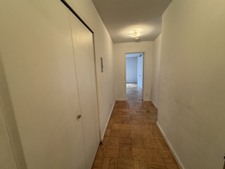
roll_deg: +2.8
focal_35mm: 14
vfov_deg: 85.7
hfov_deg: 102.1
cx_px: 112
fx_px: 91
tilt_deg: -10.6
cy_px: 84
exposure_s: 1/60
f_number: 2.2
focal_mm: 2.22
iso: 400
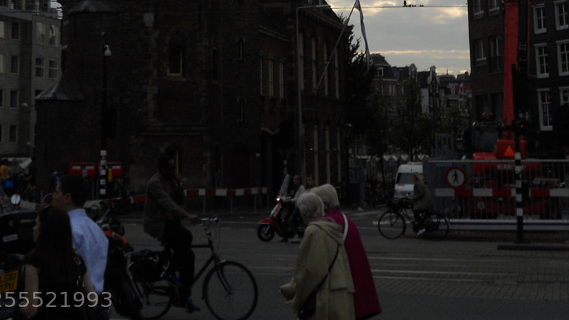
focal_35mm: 97
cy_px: -197
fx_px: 1463
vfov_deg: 11.8
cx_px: 165
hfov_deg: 21.9
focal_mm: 8.2
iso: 80
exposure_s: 1/500
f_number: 4.3
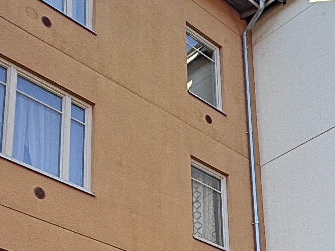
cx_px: 252
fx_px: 716
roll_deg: +3.1
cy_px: 341
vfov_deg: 18.3
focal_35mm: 74
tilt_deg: +18.7
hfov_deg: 26.0
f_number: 2.2
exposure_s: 1/333
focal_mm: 2.22
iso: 64
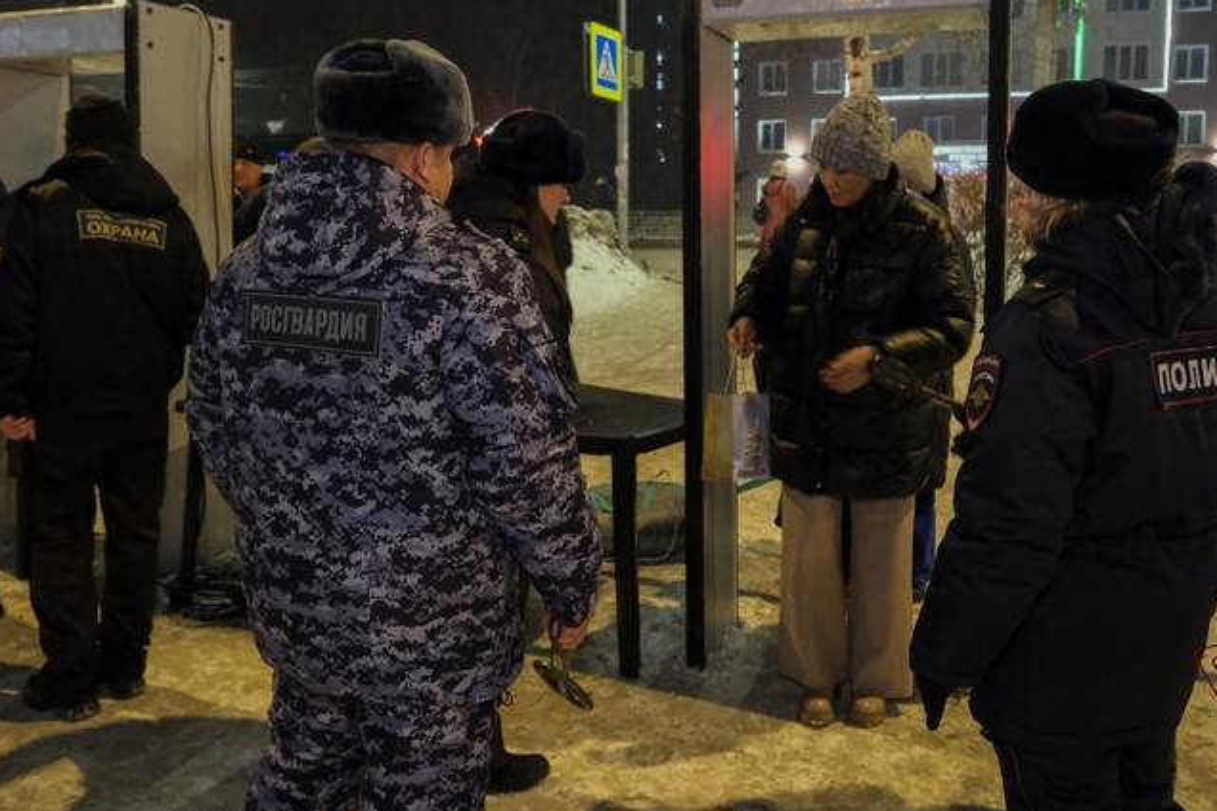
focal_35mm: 33
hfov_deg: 57.1
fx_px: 1115
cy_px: 339
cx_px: 670
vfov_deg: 39.9
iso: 8000
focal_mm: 18.4
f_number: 4
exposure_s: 1/80
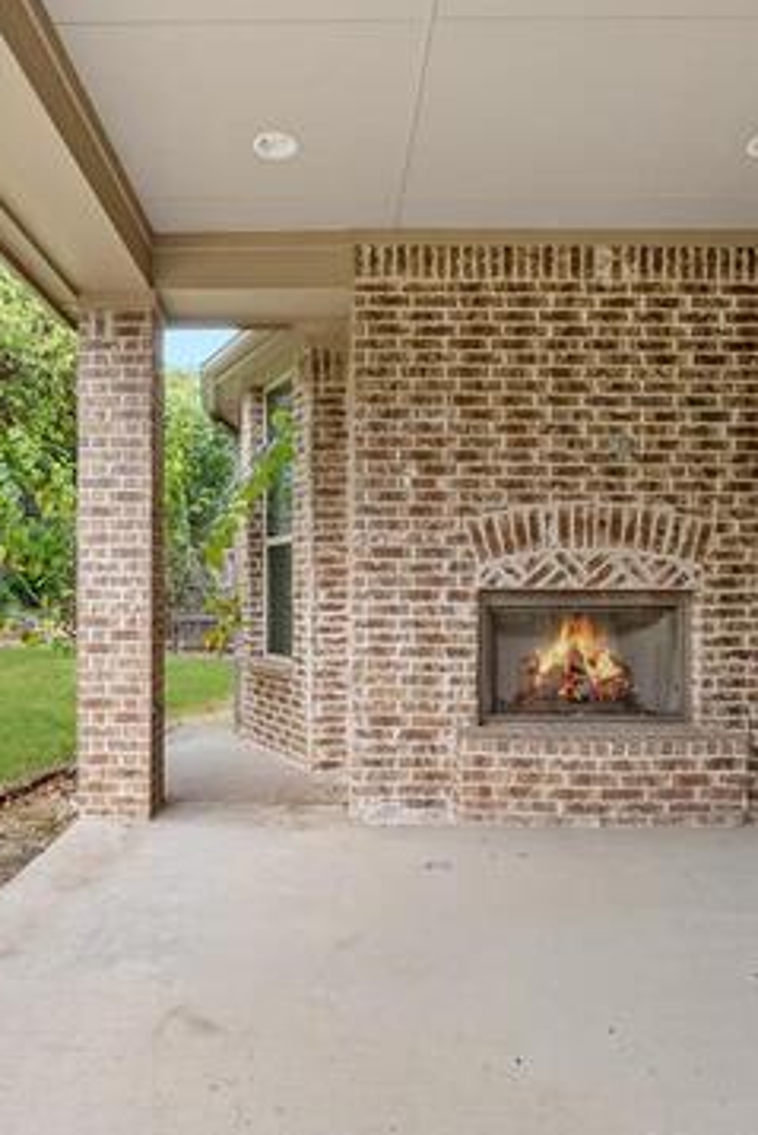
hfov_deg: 51.0
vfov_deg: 71.3
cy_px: 617
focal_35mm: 25
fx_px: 789
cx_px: 304
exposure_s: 1/125
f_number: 9
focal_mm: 14
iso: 640
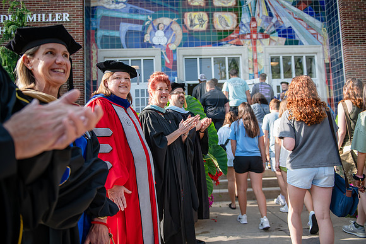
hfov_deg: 60.3
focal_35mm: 31
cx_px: 183
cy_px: 122
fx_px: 315
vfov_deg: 42.3
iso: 100
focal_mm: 31
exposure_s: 1/320
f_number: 2.8
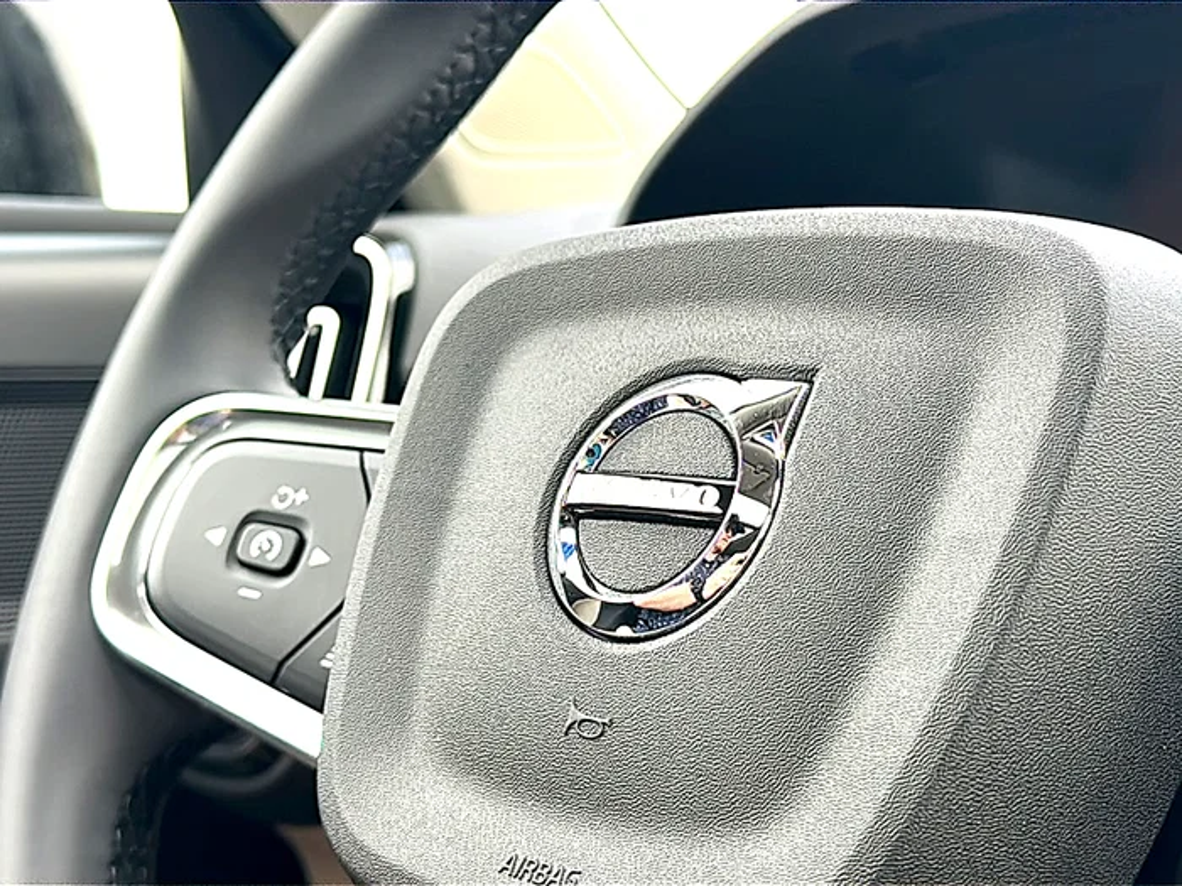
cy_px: 443
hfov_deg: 42.1
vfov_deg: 32.2
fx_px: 1537
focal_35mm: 45
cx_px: 591
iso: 100
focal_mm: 6.86
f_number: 1.78
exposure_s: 1/303
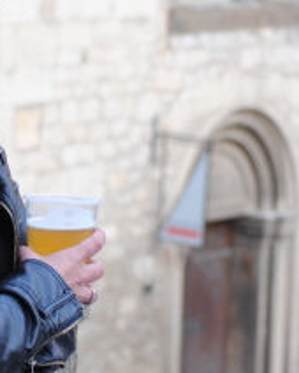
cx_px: -6
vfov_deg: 8.3
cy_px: 121
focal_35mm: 233
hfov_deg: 6.6
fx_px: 2578
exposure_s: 1/80
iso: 200
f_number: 4.5
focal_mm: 55
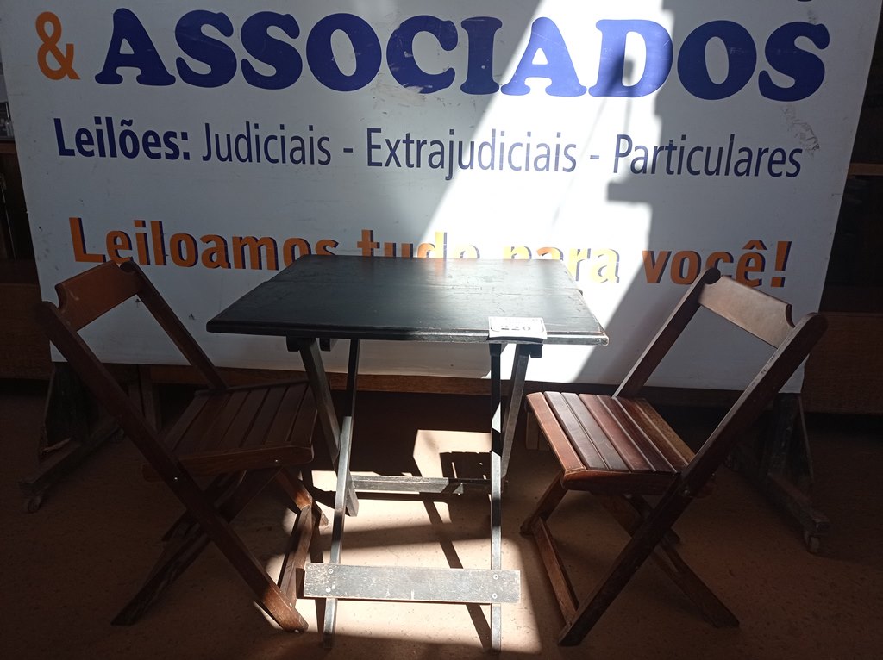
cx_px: 442
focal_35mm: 28
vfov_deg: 49.7
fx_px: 714
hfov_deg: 63.5
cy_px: 330
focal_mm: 4.7
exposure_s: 1/1410
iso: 105
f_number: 1.79
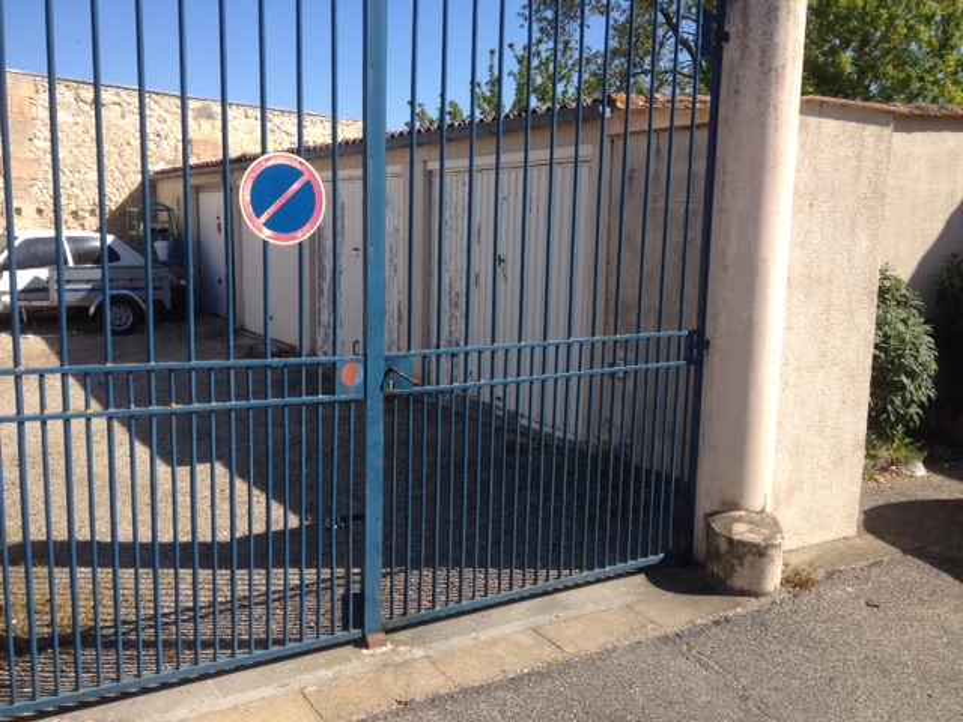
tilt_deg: -8.6
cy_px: 361
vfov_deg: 40.7
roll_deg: -2.5
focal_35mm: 35
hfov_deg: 52.6
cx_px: 482
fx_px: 974
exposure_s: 1/1381
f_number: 2.4
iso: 50
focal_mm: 4.28
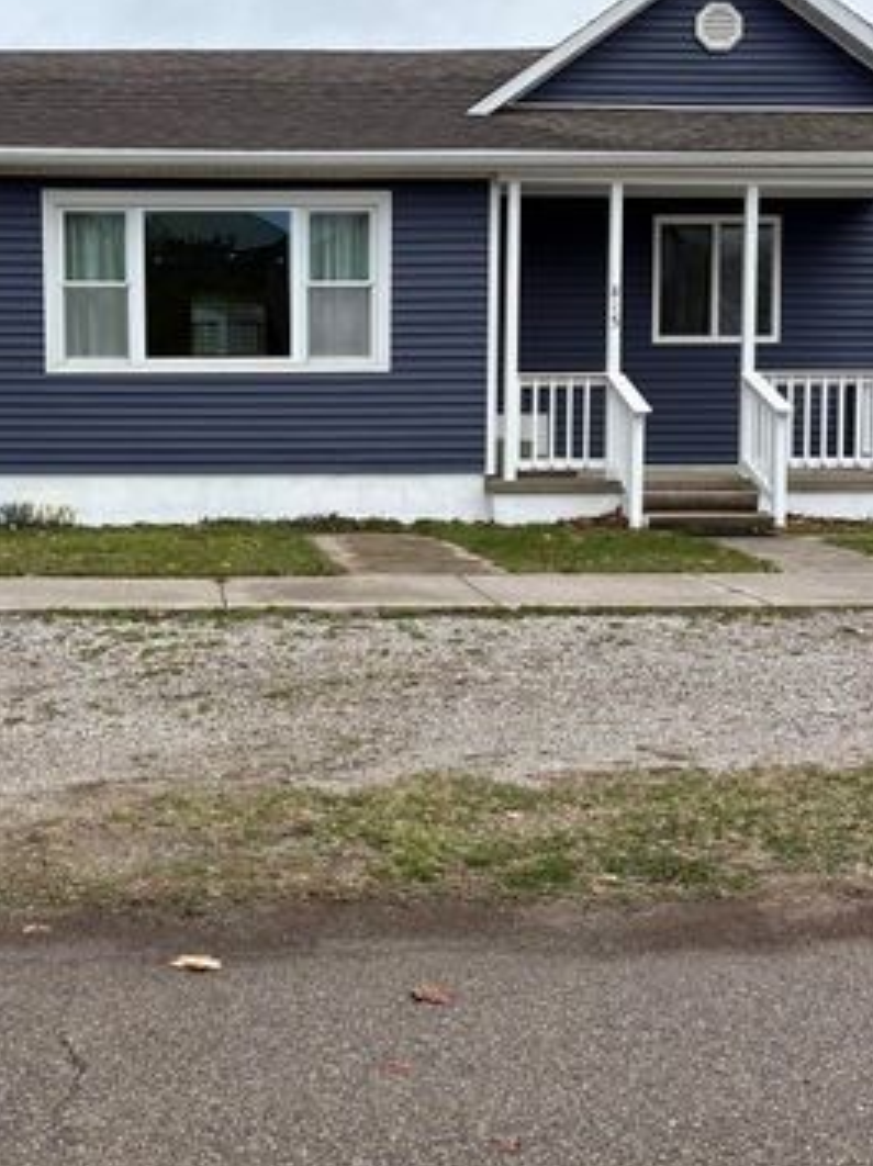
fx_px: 1650
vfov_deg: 38.9
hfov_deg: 29.3
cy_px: 499
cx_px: 237
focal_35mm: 49
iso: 50
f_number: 1.6
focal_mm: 5.96
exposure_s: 1/4329
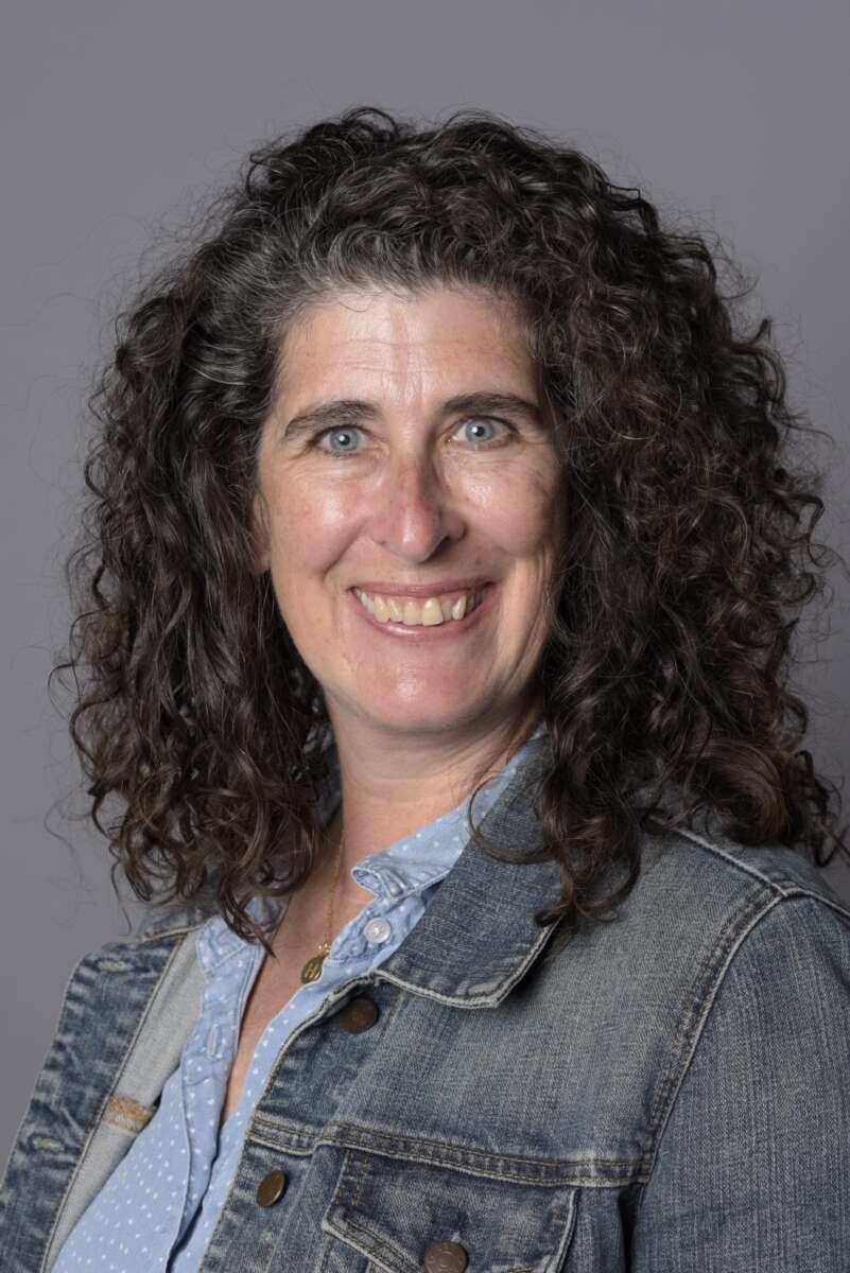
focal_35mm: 85
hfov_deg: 16.1
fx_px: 3008
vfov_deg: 23.9
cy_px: 636
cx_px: 425
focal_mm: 85
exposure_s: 1/160
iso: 200
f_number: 10
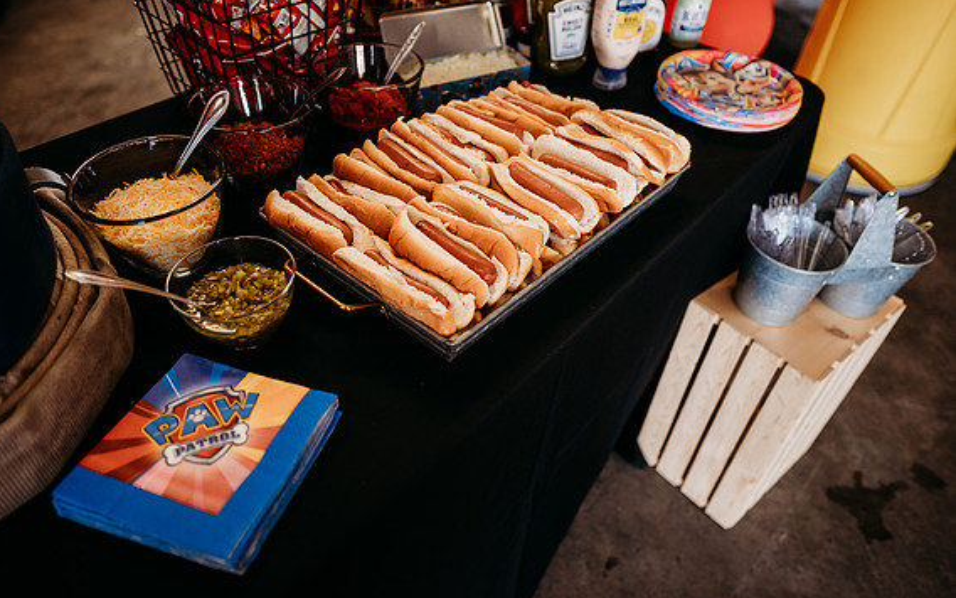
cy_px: 292
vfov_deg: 49.3
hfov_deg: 72.5
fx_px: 651
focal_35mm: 25
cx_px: 470
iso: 320
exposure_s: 1/320
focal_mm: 24
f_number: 2.2
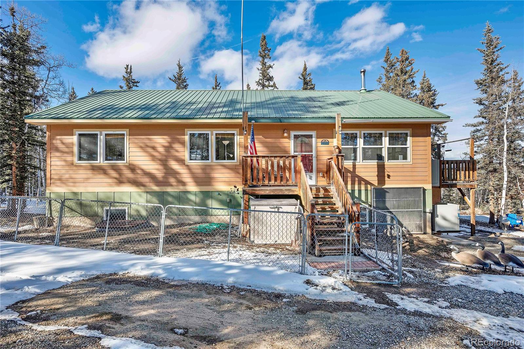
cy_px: 174
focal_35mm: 18
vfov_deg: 66.0
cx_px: 262
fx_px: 269
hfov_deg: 88.4
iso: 100
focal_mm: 18.5
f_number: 8
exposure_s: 1/640
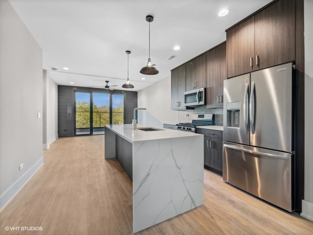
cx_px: 156
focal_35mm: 14
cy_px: 118
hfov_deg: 102.1
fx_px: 127
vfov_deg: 85.7
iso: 200
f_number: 8
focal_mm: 7
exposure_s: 1/1.67
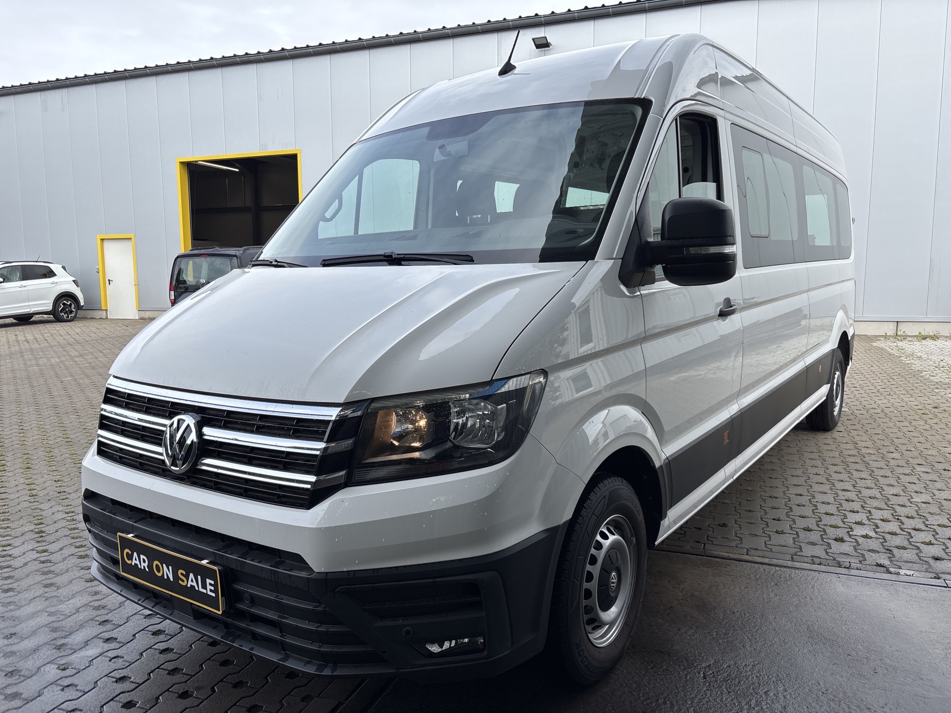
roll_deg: +1.1
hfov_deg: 67.3
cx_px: 476
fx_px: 714
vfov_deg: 53.1
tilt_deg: -5.5
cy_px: 356
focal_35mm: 26
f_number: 1.6
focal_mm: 5.96
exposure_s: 1/1477
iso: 50
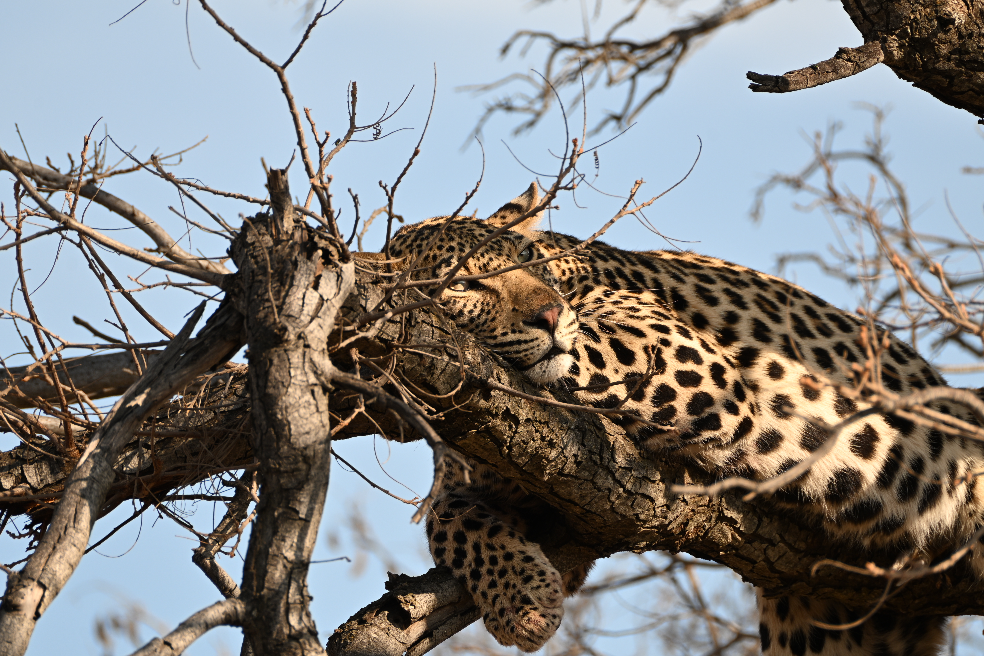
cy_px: 328
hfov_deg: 3.4
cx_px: 492
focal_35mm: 600
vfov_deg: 2.3
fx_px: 16399
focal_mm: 400
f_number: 8
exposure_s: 1/60
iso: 100
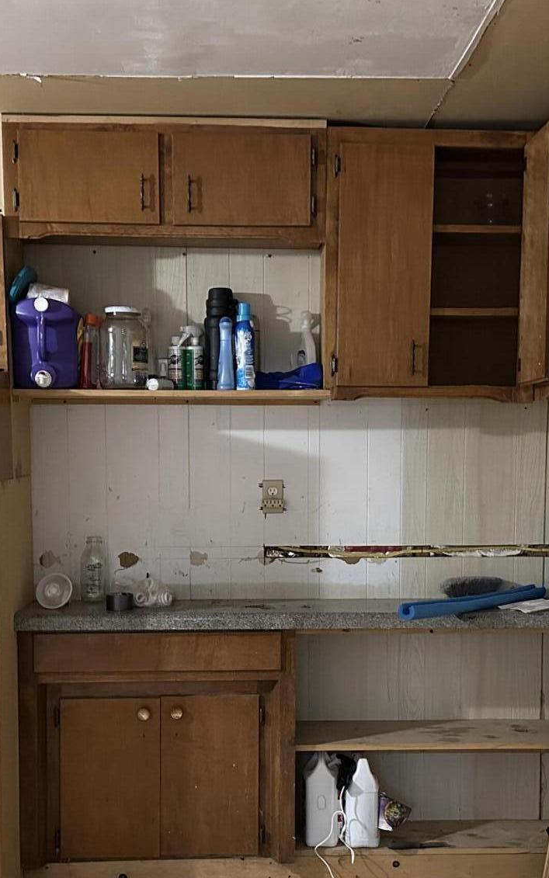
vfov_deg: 44.1
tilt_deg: -4.9
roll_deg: +0.3
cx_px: 276
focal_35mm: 45
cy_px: 541
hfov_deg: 28.6
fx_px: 1077
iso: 1000
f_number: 1.78
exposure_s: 1/40
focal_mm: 6.86
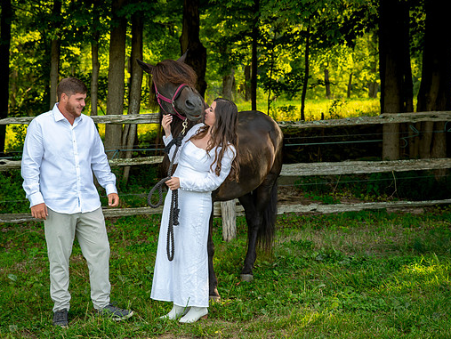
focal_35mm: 76
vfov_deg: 19.4
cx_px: 202
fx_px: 991
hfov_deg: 25.6
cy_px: 166
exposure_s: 1/200
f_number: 5
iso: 400
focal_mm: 62
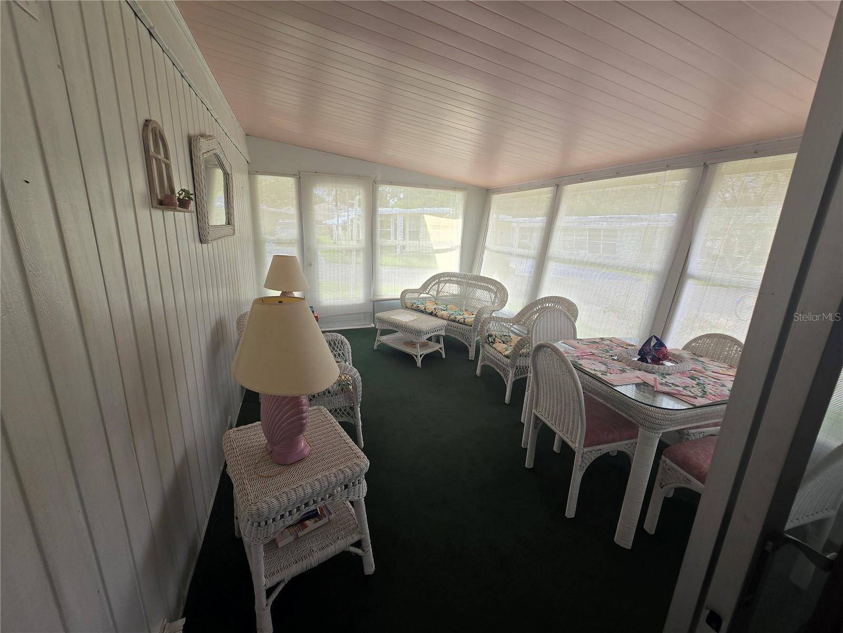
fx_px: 317
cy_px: 316
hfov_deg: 106.2
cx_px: 422
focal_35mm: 13
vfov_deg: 89.9
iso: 50
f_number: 2.2
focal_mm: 2.2
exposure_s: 1/126
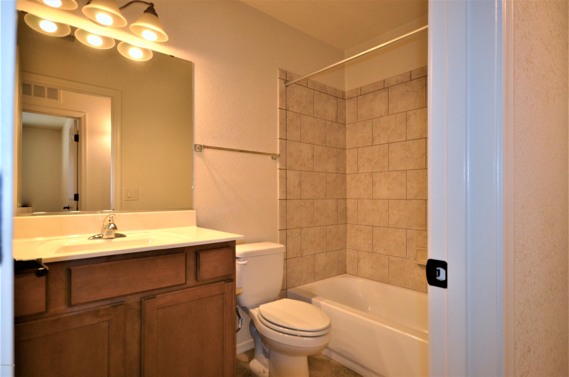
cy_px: 188
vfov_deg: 67.1
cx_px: 284
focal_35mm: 18
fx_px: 284
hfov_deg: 90.1
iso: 800
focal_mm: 12
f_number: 4.5
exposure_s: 1/60
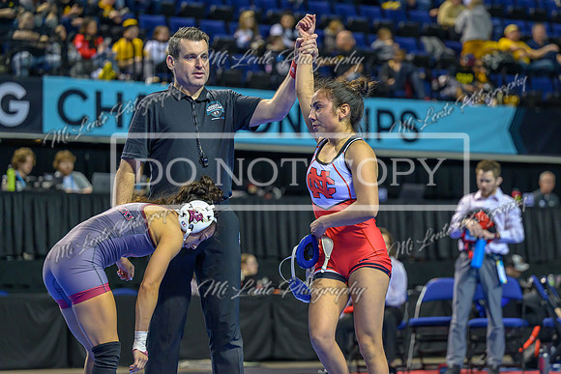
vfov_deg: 11.0
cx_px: 322
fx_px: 1942
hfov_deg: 16.4
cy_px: 191
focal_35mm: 125
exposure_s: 1/800
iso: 2500
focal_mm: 104
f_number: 2.8
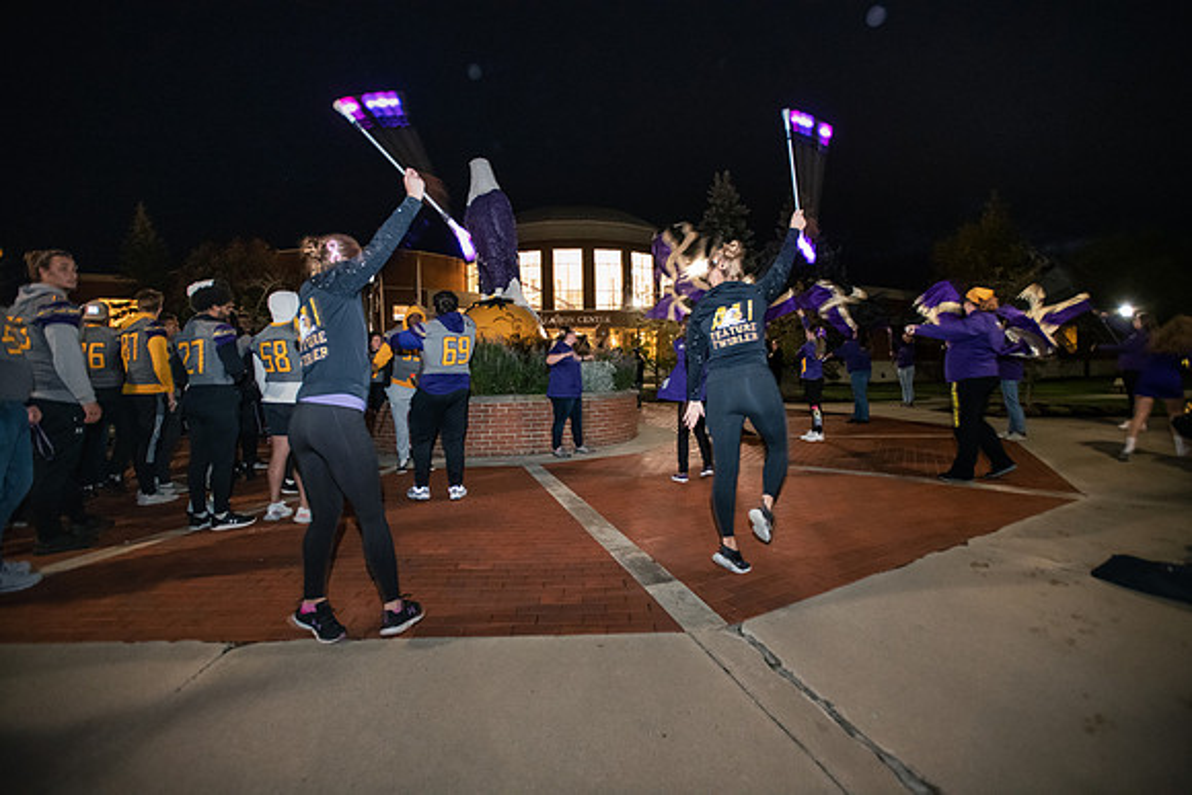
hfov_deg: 93.3
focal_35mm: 17
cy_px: 398
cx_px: 596
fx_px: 563
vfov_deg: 70.5
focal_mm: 17
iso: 5000
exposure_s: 1/30
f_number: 3.2
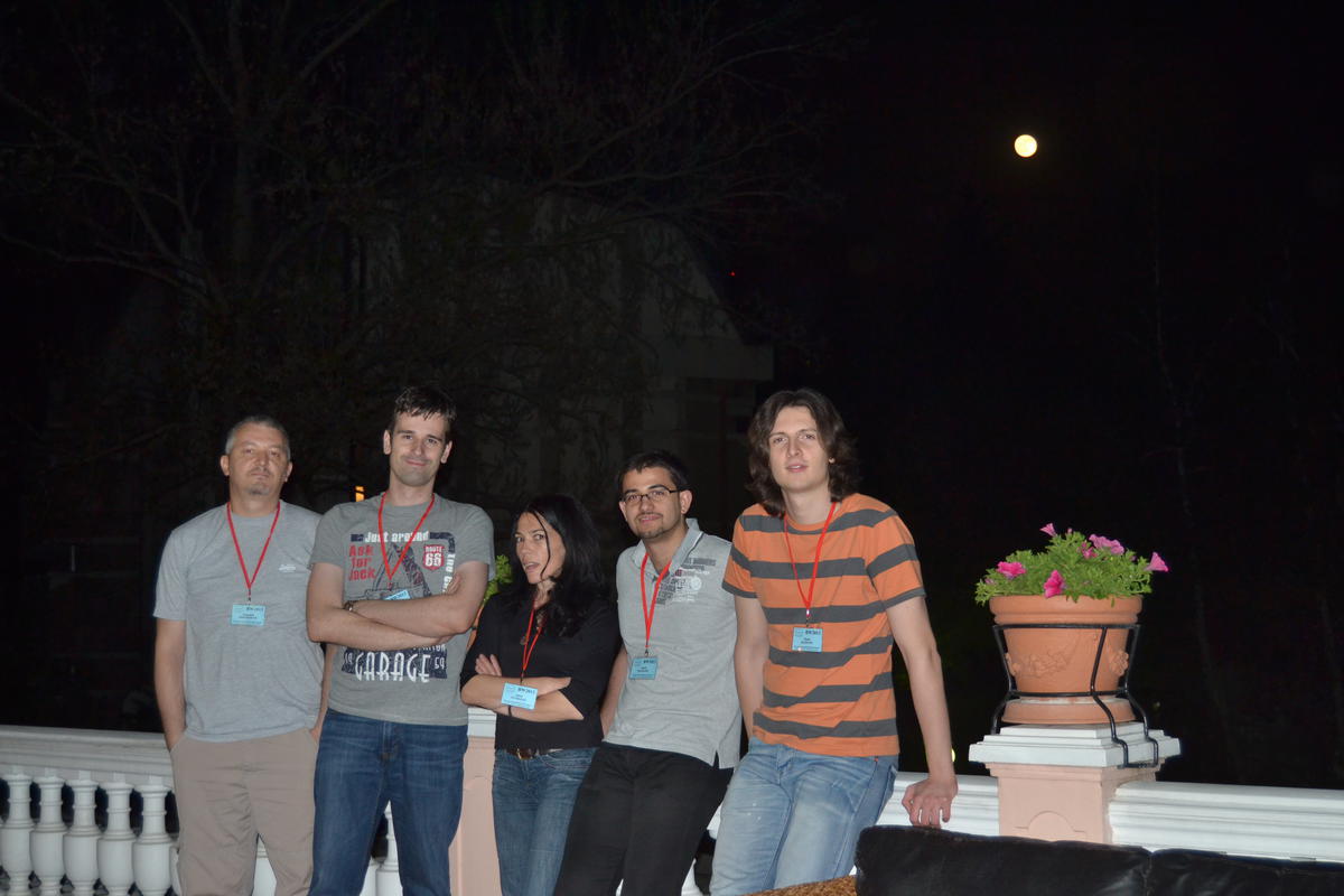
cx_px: 672
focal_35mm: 52
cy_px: 448
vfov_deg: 25.8
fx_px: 1960
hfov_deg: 37.9
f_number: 4.5
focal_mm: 35
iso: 800
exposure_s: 1/60
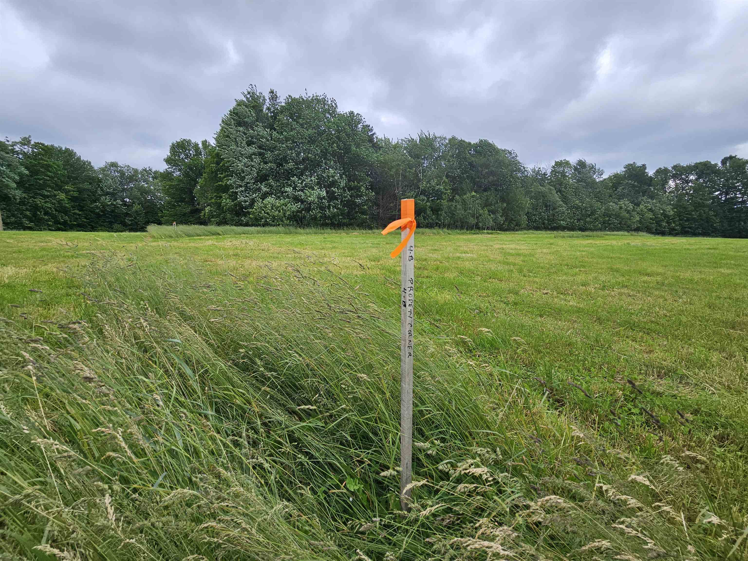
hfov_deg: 106.2
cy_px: 280
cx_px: 374
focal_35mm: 13
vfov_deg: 89.9
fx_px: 281
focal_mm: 2.2
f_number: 2.2
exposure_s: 1/652
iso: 50
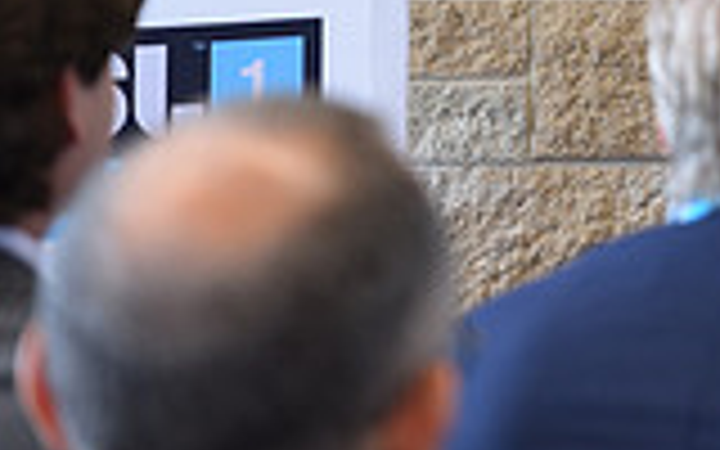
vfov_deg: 5.0
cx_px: 1264
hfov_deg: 7.9
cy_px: -380
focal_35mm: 258
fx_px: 5063
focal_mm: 70
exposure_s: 1/60
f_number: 2.8
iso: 400
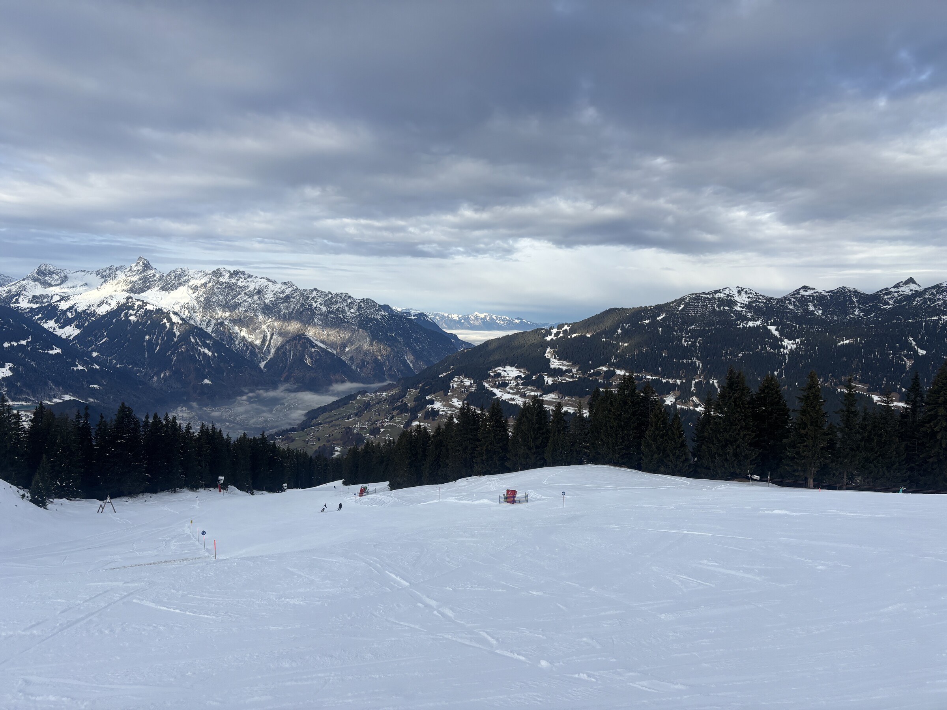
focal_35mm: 26
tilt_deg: -1.3
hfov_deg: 67.3
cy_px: 355
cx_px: 474
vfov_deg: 53.1
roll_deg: -4.2
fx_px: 711
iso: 50
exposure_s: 1/2398
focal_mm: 5.96
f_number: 1.6
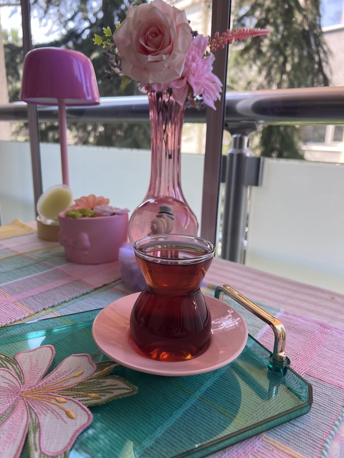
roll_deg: -0.8
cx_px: 172
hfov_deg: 53.1
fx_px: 345
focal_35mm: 26
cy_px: 229
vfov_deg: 67.3
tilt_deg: -15.1
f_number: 1.5
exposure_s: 1/121
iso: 64
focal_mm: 5.7
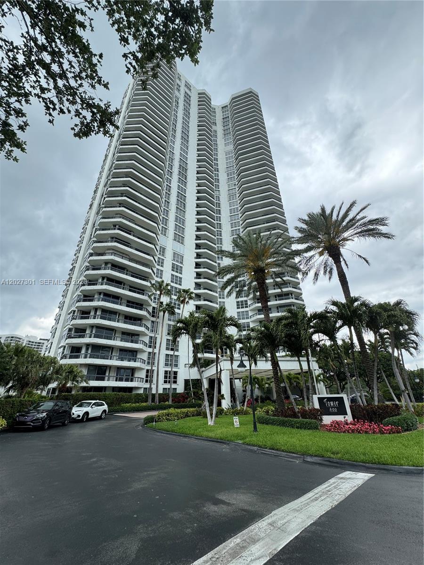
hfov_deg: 85.7
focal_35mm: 14
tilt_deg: +27.8
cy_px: 282
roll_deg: +1.1
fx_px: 229
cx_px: 212
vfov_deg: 102.1
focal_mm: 2.22
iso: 40
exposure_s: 1/473
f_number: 2.2
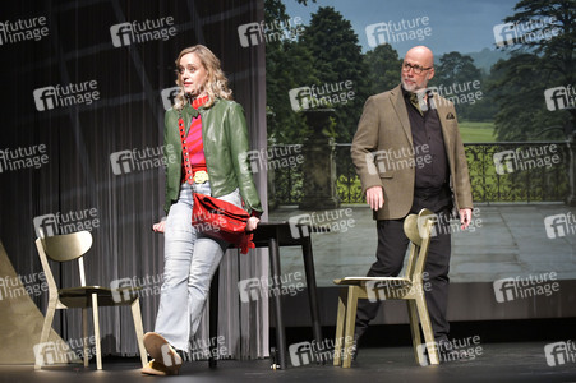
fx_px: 1199
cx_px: 288
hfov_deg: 27.0
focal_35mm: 75
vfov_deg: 18.2
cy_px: 192
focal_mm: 75
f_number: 6.3
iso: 3200
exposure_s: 1/125
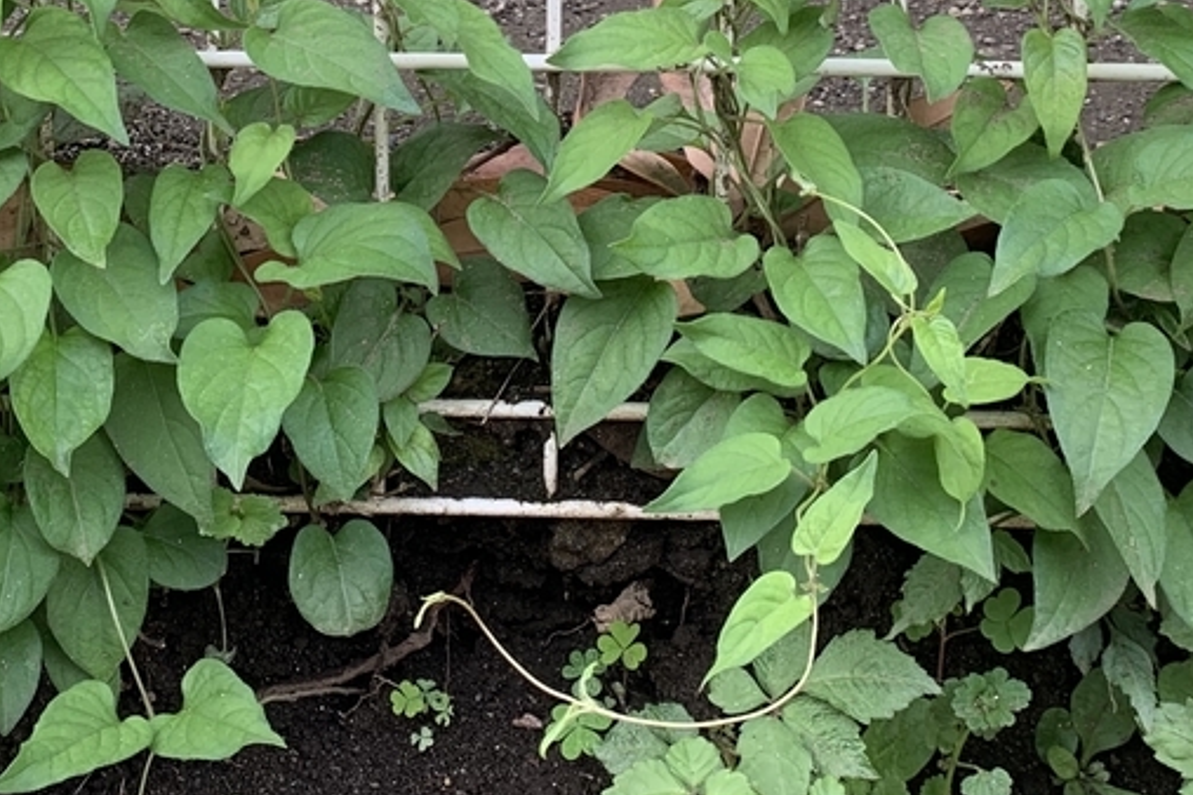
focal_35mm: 64
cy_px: -134
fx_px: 2121
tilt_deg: -11.0
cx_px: 482
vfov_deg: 20.0
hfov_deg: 31.3
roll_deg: +2.1
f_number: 1.8
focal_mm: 4.25
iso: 25
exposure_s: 1/122
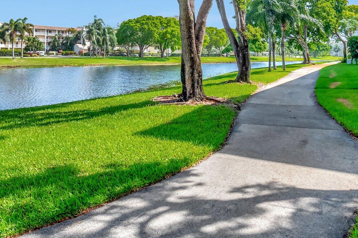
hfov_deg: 60.2
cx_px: 192
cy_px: 53
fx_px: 308
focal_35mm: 31
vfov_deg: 40.8
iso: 1100
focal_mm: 10
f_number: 8
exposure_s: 1/640
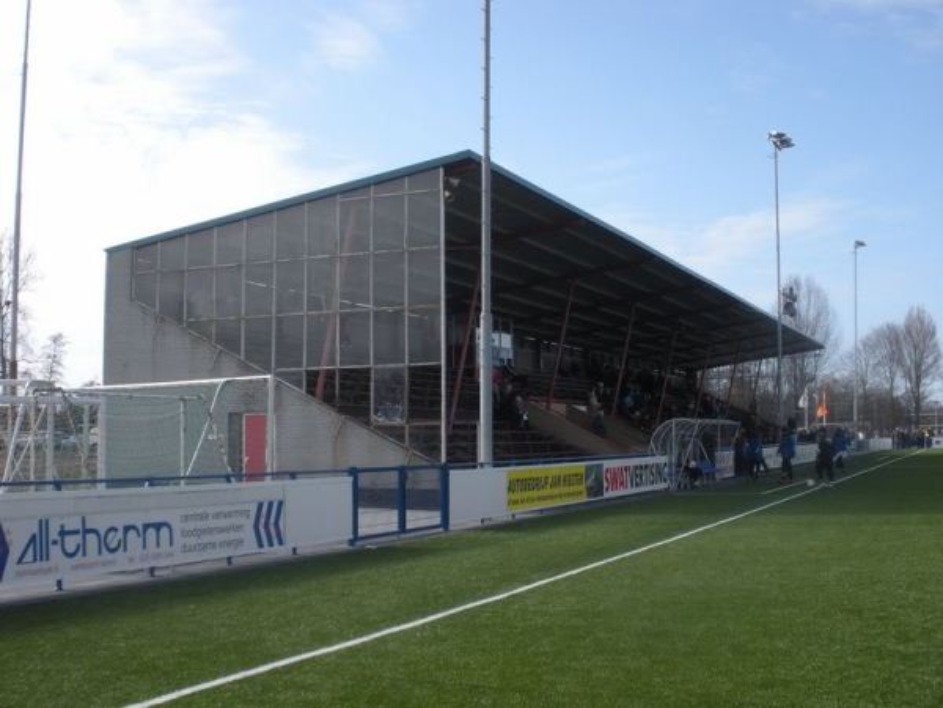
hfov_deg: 42.9
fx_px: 1199
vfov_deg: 32.9
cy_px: 354
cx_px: 472
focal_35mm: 44
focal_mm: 7.7
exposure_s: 1/350
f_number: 4
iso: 64
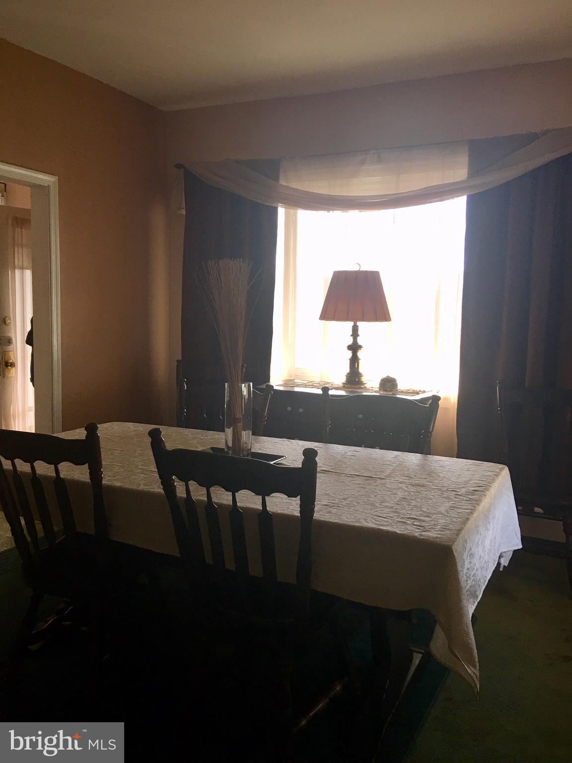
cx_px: 286
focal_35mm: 29
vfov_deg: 61.7
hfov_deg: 48.2
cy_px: 382
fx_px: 639
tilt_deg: -5.6
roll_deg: -1.3
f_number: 2.2
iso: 32
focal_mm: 4.15
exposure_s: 1/30
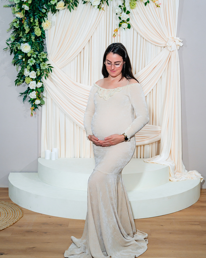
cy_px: 116
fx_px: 434
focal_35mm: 57
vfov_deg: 33.0
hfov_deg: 26.7
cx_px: 103
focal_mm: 50
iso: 800
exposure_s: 1/250
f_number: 2.8
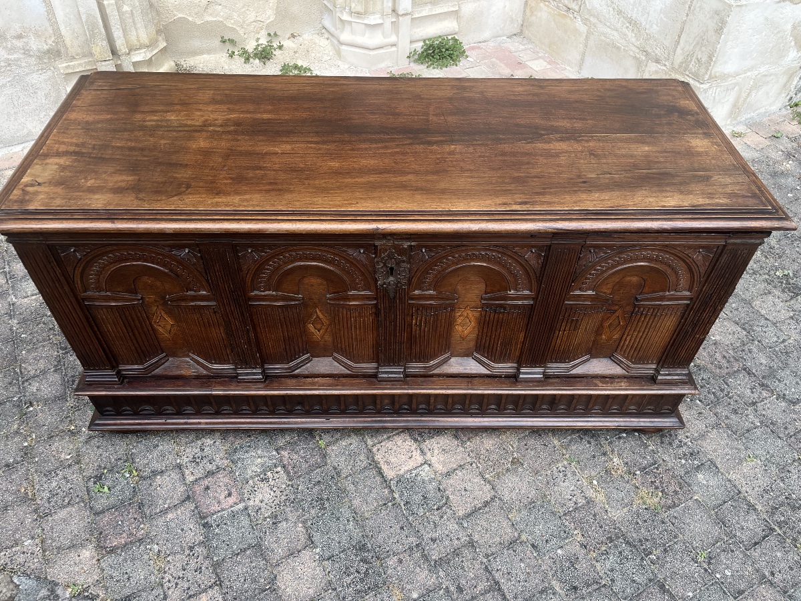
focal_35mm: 26
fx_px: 602
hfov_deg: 67.3
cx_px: 400
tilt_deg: -45.2
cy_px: 300
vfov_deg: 53.1
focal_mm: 5.1
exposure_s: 1/121
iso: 50
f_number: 1.6
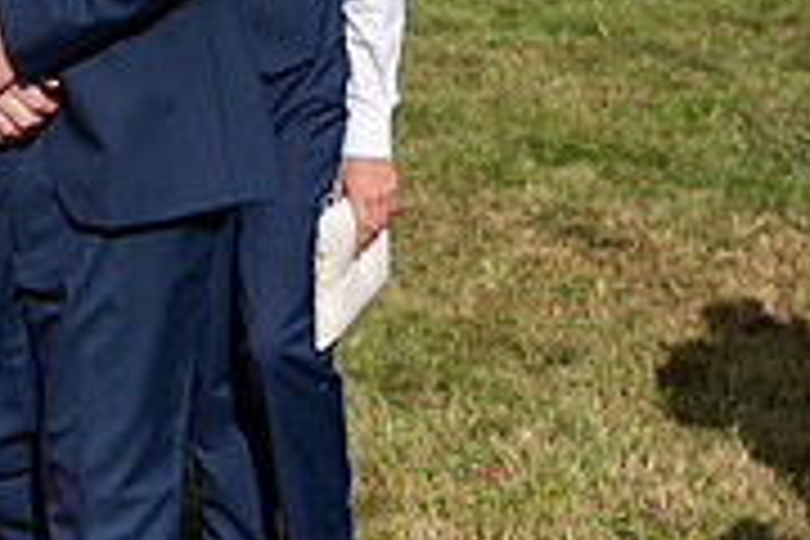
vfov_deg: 8.7
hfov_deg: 13.1
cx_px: 68
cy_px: -209
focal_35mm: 155
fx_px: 3487
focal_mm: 48
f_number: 5
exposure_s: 1/5000
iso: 400
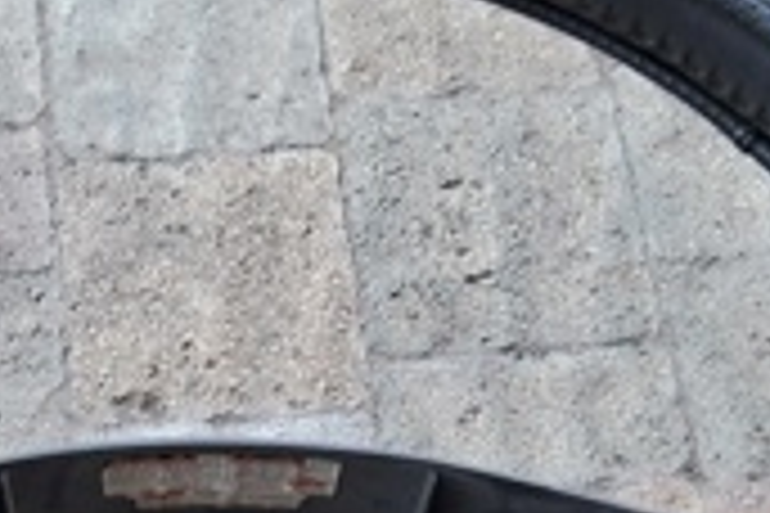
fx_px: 2160
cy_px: 785
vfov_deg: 12.8
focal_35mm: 101
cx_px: 185
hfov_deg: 20.0
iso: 64
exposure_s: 1/40
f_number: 1.8
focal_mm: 3.98
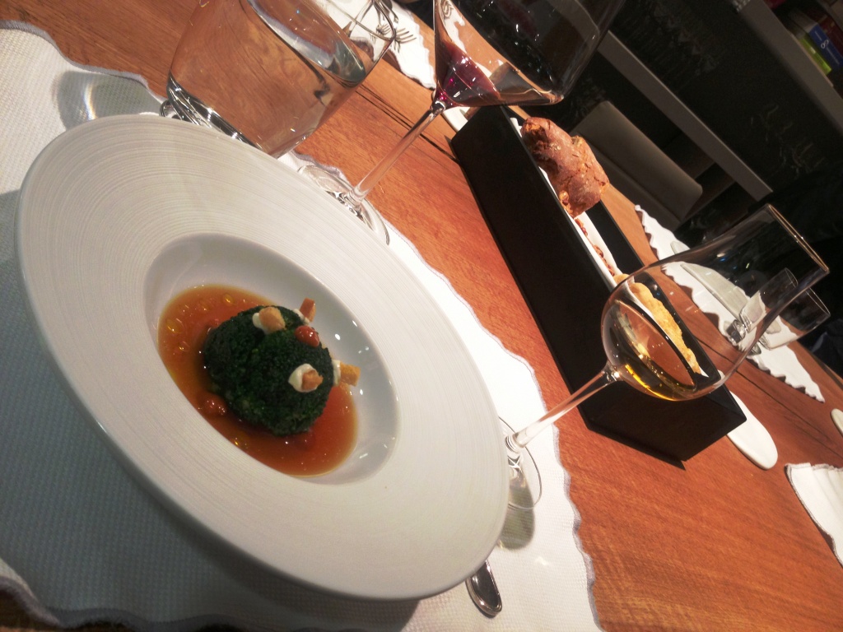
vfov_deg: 42.9
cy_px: 316
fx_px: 804
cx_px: 422
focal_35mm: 33
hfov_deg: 55.4
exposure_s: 1/20
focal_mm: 4.13
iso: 100
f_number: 2.4
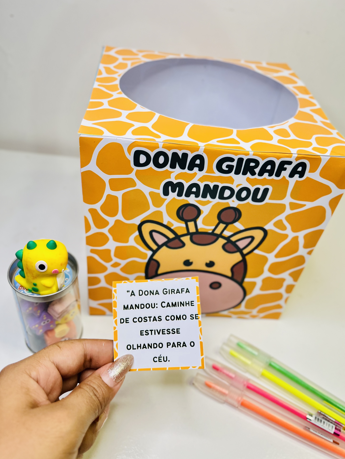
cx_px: 178
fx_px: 359
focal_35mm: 27
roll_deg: -5.7
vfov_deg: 65.3
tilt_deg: -39.4
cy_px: 224
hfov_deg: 51.3
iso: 160
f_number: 1.6
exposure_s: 1/60
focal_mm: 5.1
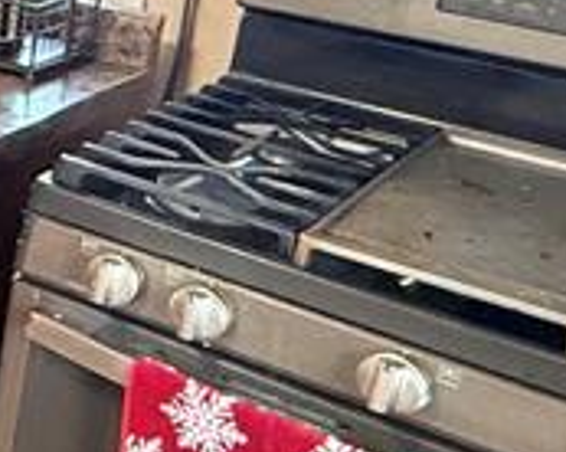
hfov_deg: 16.7
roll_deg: -1.2
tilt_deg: -14.9
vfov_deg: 18.4
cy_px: 0
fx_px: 1355
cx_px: -612
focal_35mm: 81
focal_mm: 2.22
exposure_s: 1/120
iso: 400
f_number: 2.2
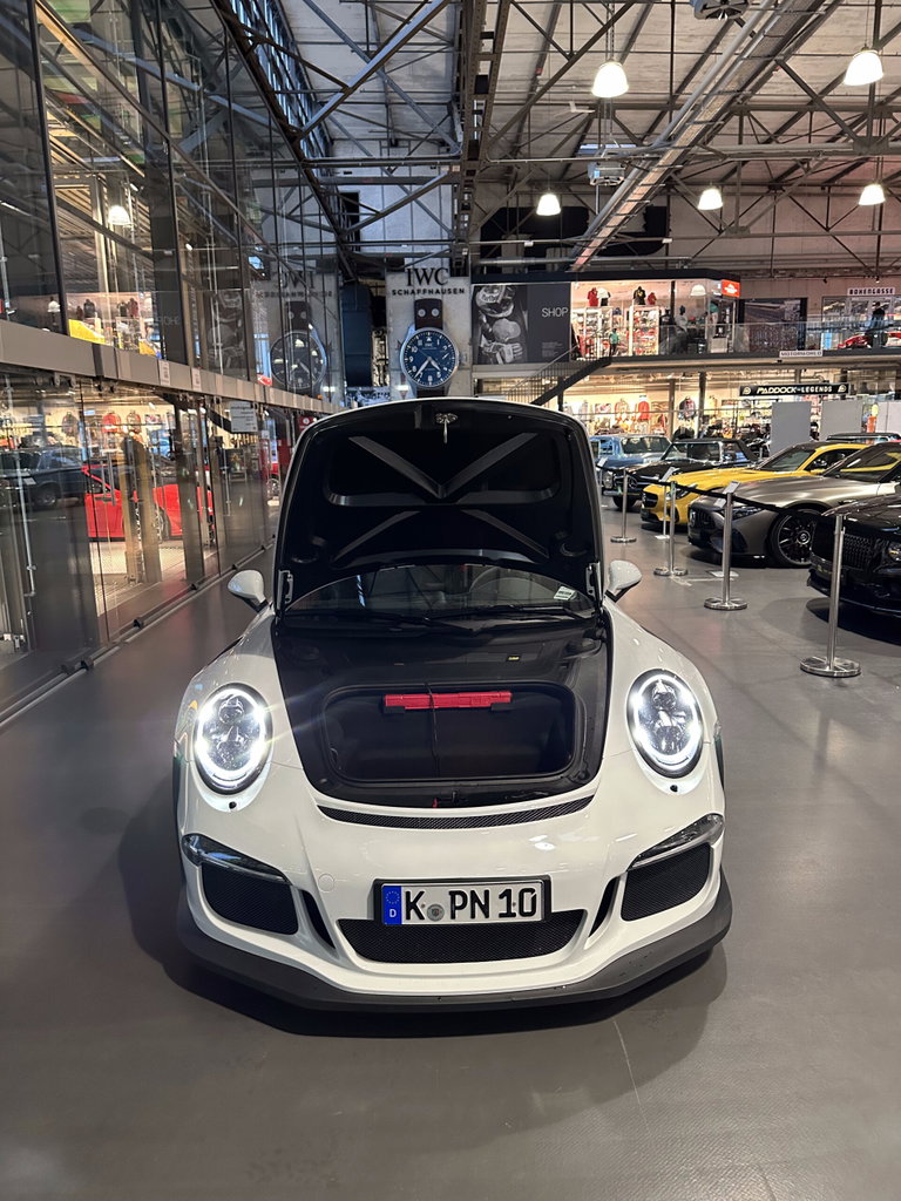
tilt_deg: -9.8
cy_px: 600
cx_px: 450
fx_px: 833
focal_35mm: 24
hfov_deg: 56.8
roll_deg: +1.0
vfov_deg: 71.6
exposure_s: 1/50
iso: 640
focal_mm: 6.86
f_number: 1.78
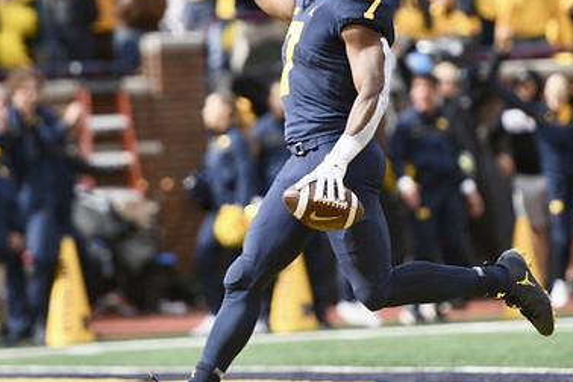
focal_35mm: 460
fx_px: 7321
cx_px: 296
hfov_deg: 4.5
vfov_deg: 3.0
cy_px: 105
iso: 400
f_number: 2.8
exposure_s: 1/3200
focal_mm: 200
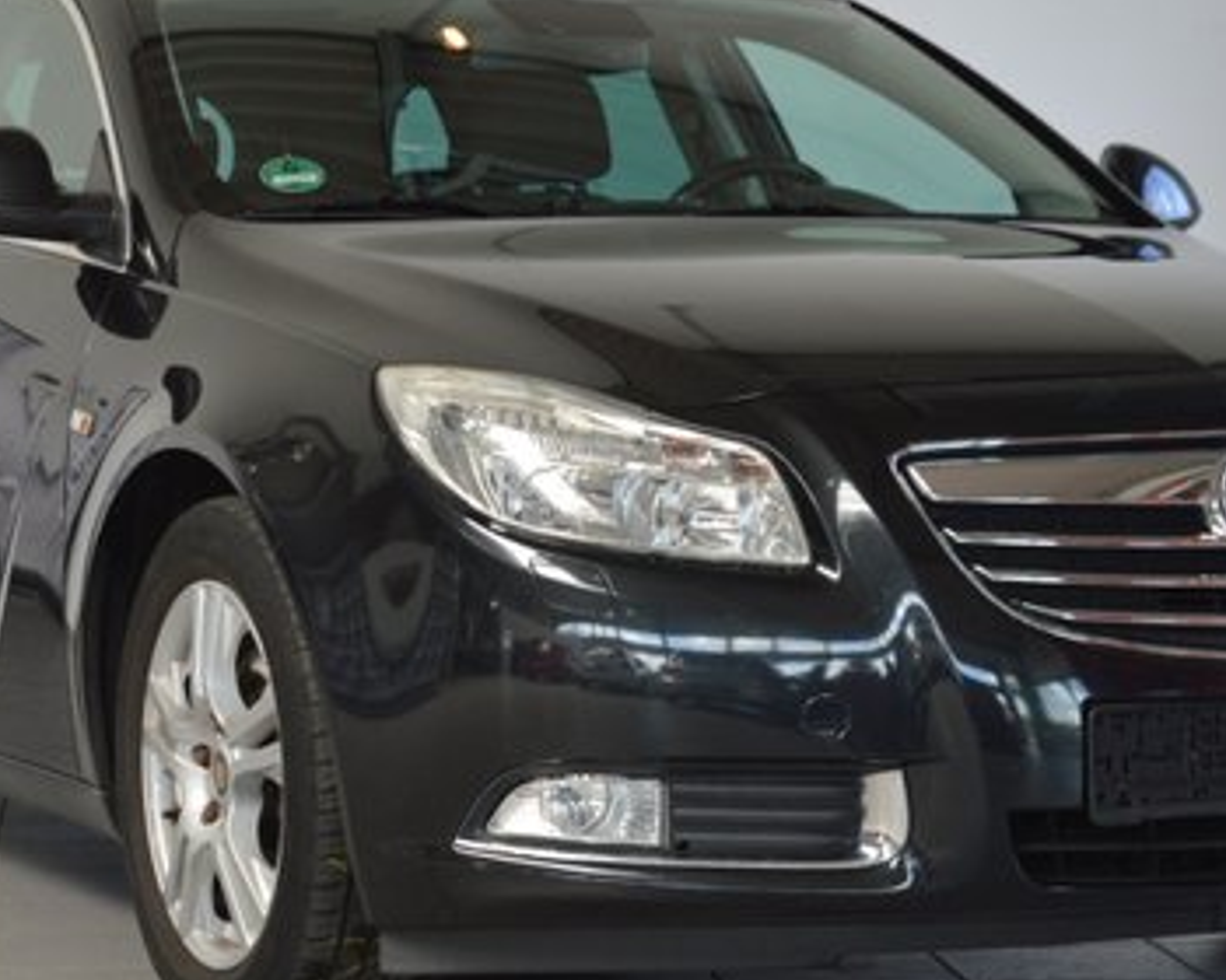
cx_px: 627
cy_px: 620
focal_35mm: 116
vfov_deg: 13.3
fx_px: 4204
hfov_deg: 16.6
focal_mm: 45
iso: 400
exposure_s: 1/100
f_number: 5
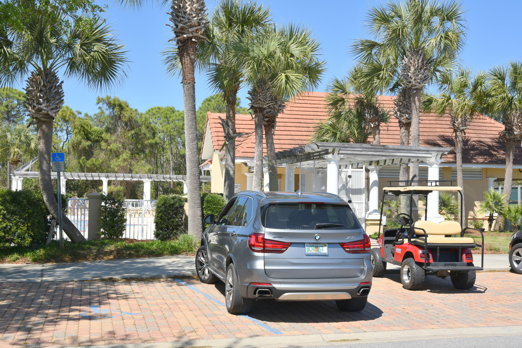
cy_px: 174
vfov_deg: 30.5
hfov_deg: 44.5
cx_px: 261
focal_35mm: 44
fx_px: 638
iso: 200
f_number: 10
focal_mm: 44
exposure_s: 1/400
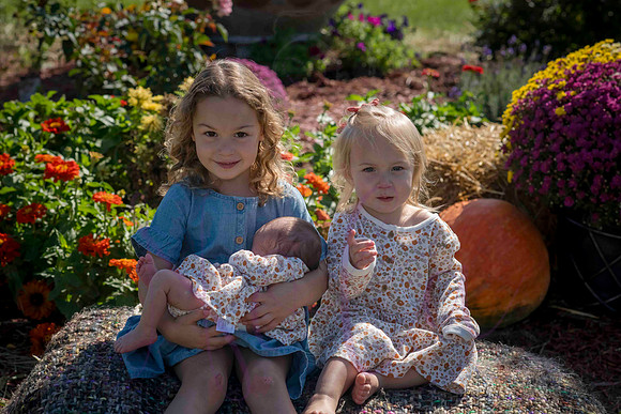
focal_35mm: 85
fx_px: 1467
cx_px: 310
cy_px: 207
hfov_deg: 23.9
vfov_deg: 16.1
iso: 400
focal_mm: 85
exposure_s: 1/1250
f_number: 6.3
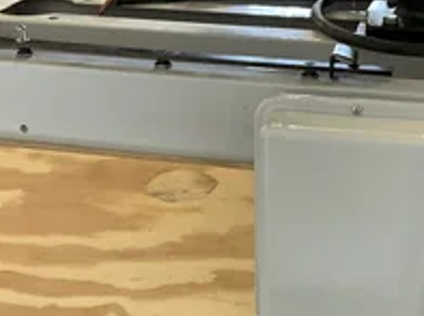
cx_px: 260
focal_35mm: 59
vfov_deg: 24.6
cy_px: 211
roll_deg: -1.9
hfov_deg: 32.6
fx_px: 721
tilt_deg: -29.1
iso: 200
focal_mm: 3
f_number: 1.8
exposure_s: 1/60
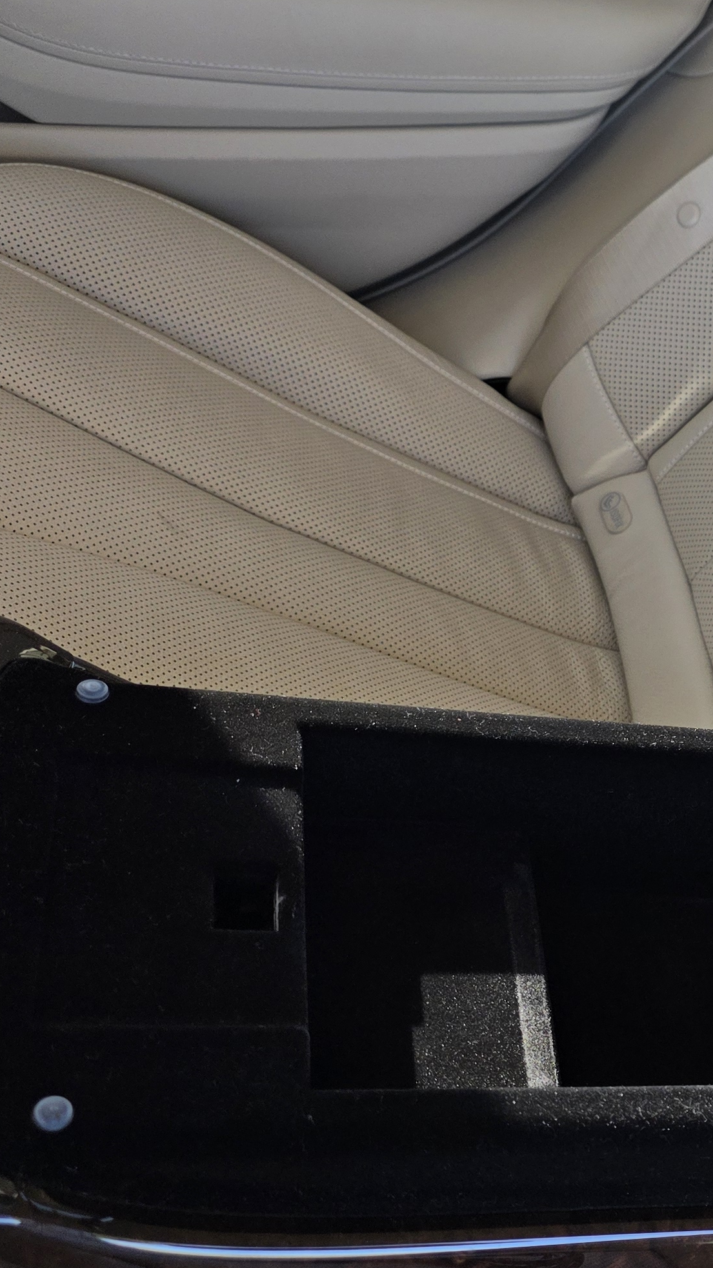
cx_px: 879
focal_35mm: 51
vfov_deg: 40.6
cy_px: 663
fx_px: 1715
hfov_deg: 21.6
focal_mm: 6.3
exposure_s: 1/180
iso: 32
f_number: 1.7
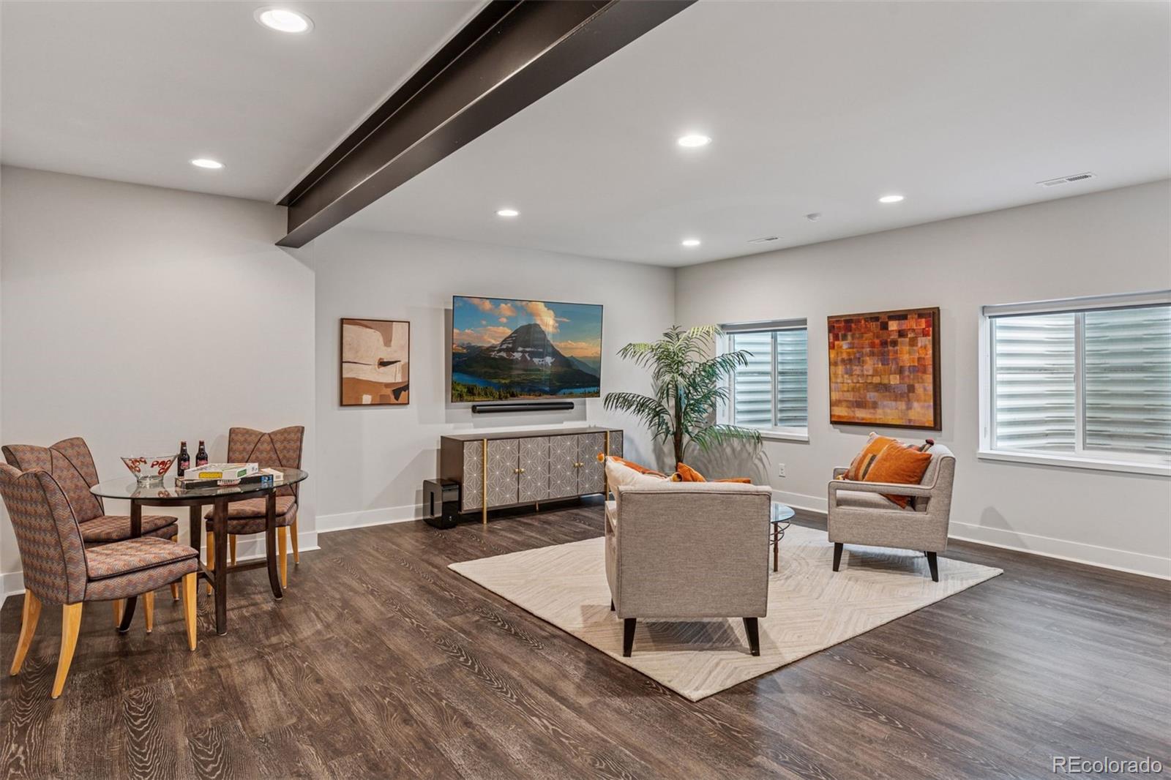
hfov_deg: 84.0
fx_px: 650
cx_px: 586
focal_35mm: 20
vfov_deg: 61.9
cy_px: 390
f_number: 8
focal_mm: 20
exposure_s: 1/2.5
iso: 400
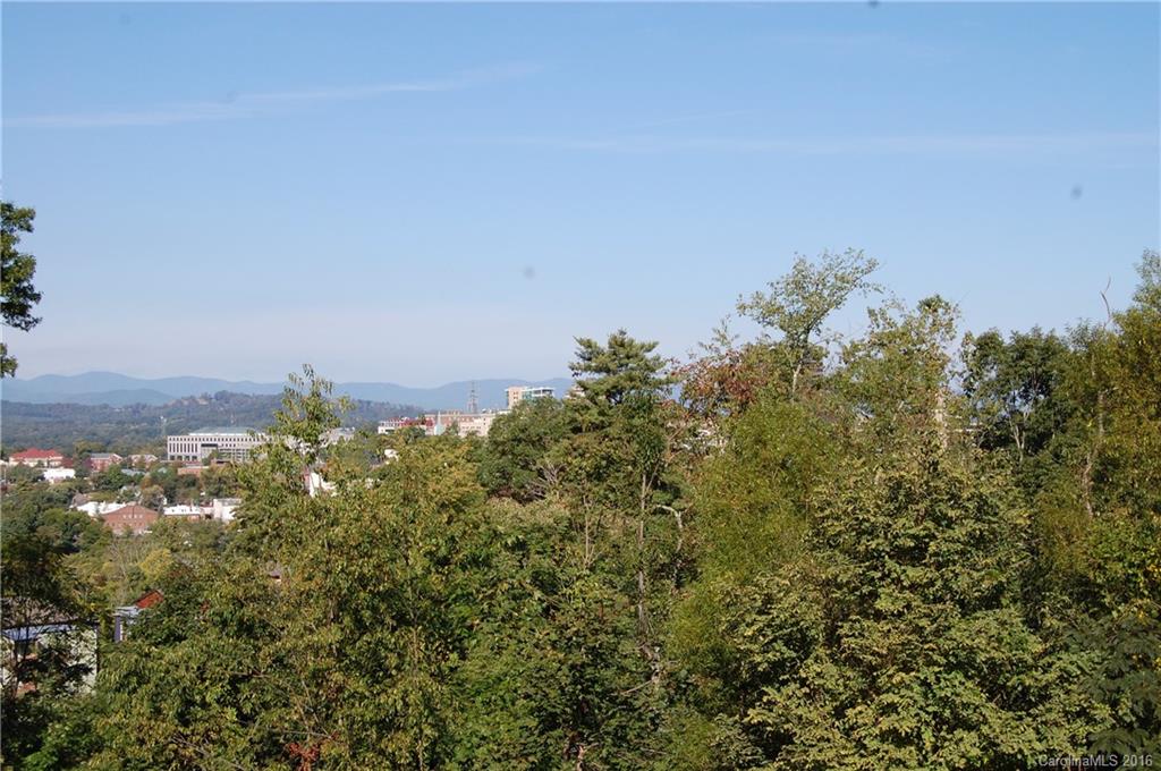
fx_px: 1836
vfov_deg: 23.7
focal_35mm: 57
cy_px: 386
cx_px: 580
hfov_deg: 35.1
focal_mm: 38
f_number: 9
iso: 200
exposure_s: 1/320
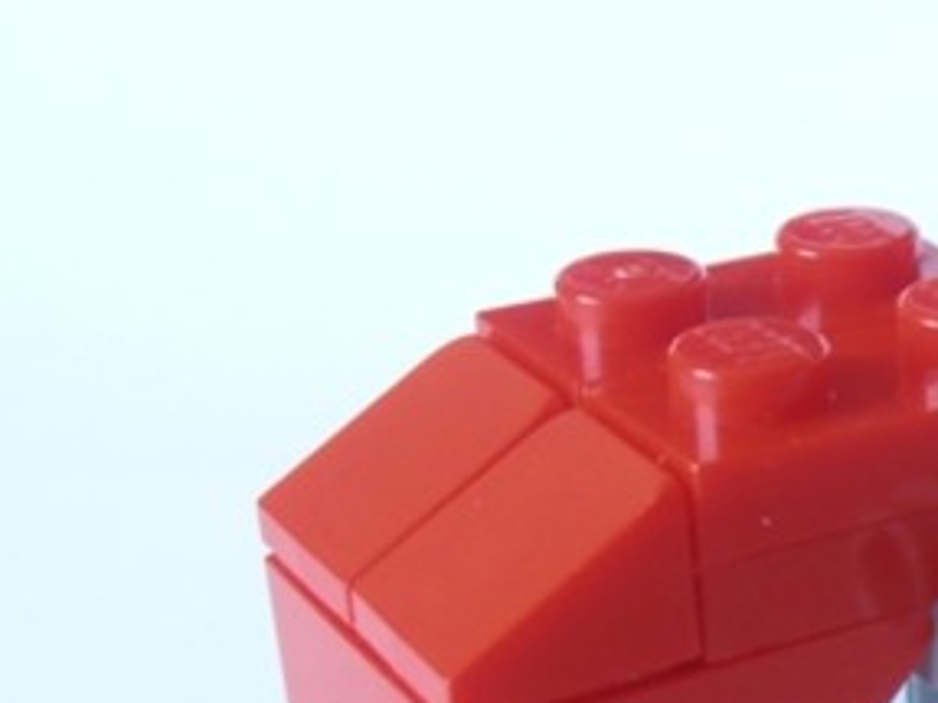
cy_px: 705
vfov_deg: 12.6
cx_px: 1262
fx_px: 3142
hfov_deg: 16.0
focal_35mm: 116
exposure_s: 1/20
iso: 125
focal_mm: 6.61
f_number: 3.9
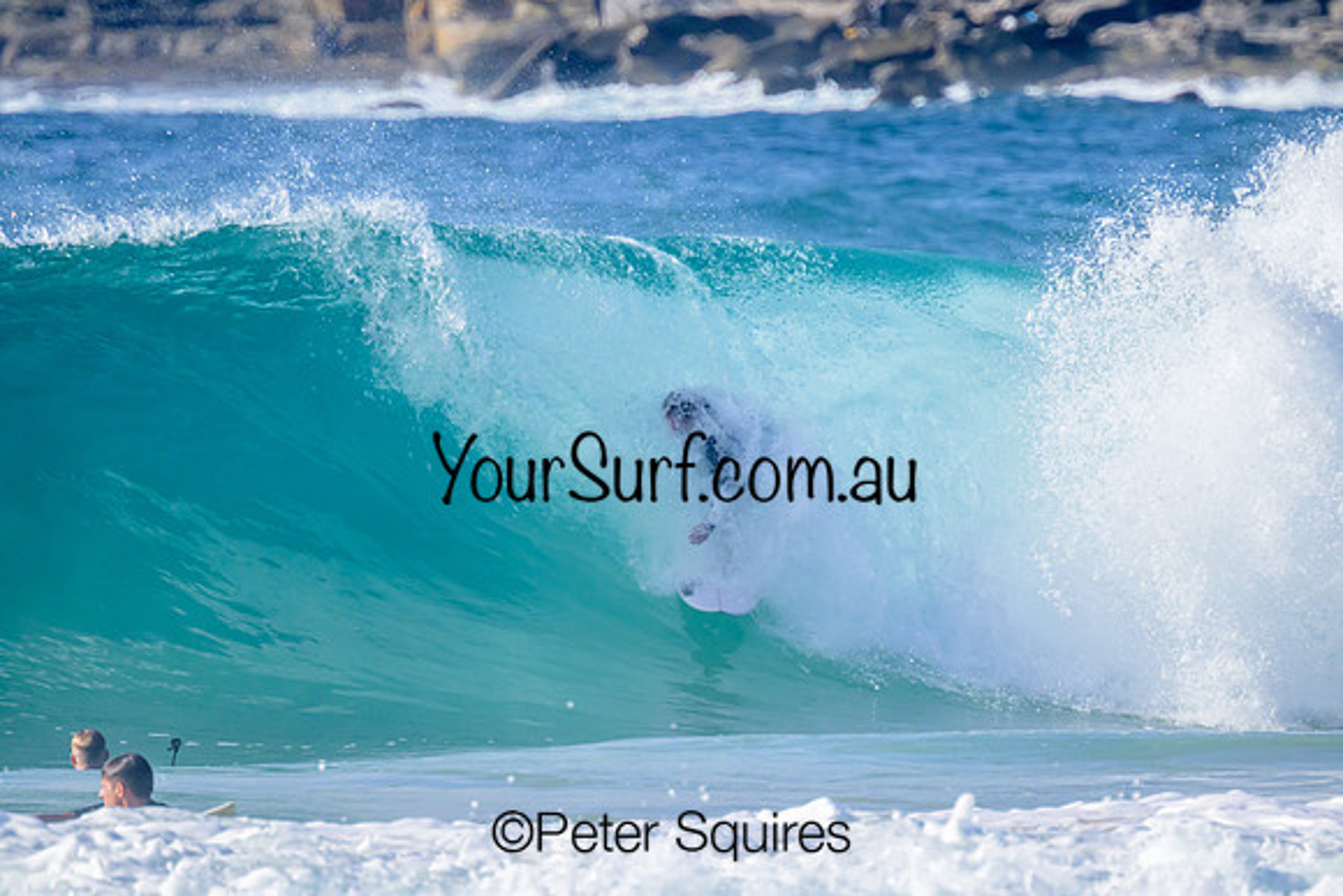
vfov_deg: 1.7
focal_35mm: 820
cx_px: 672
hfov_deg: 2.5
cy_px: 448
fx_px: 30612
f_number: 11
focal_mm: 800
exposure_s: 1/2000
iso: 1100
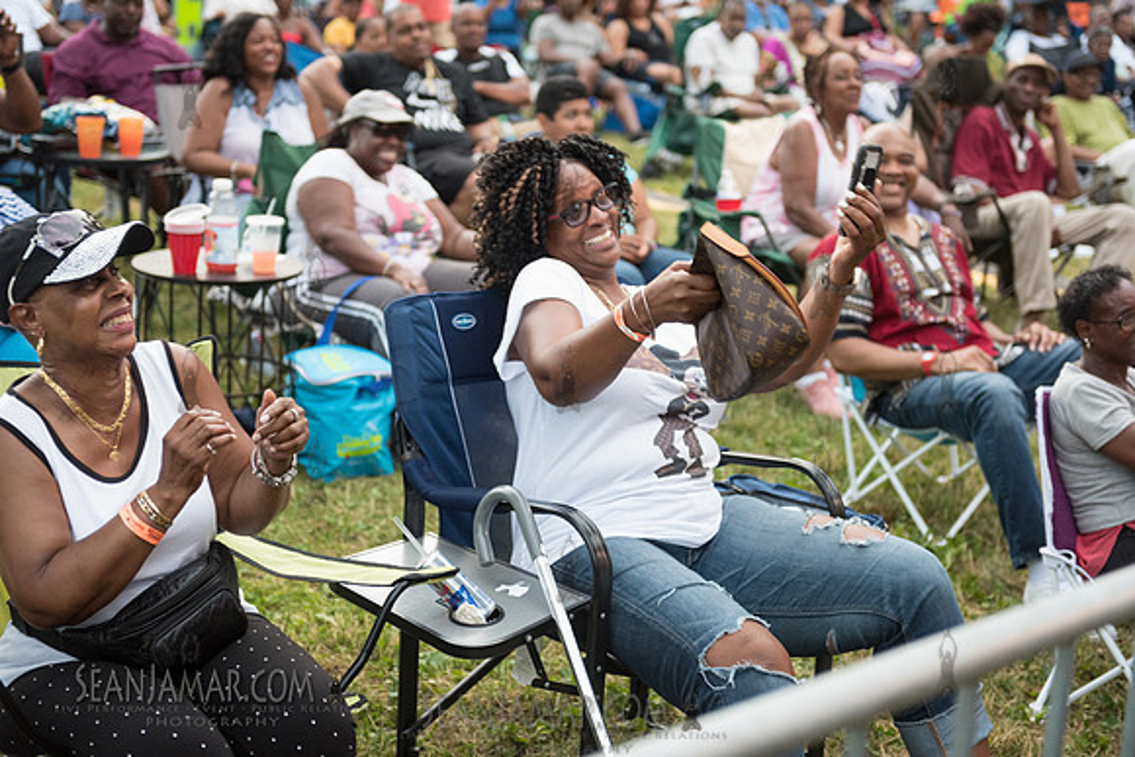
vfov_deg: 22.6
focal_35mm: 60
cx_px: 568
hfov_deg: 33.4
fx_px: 1892
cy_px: 378
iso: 2000
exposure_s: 1/80
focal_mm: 60
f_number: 3.2
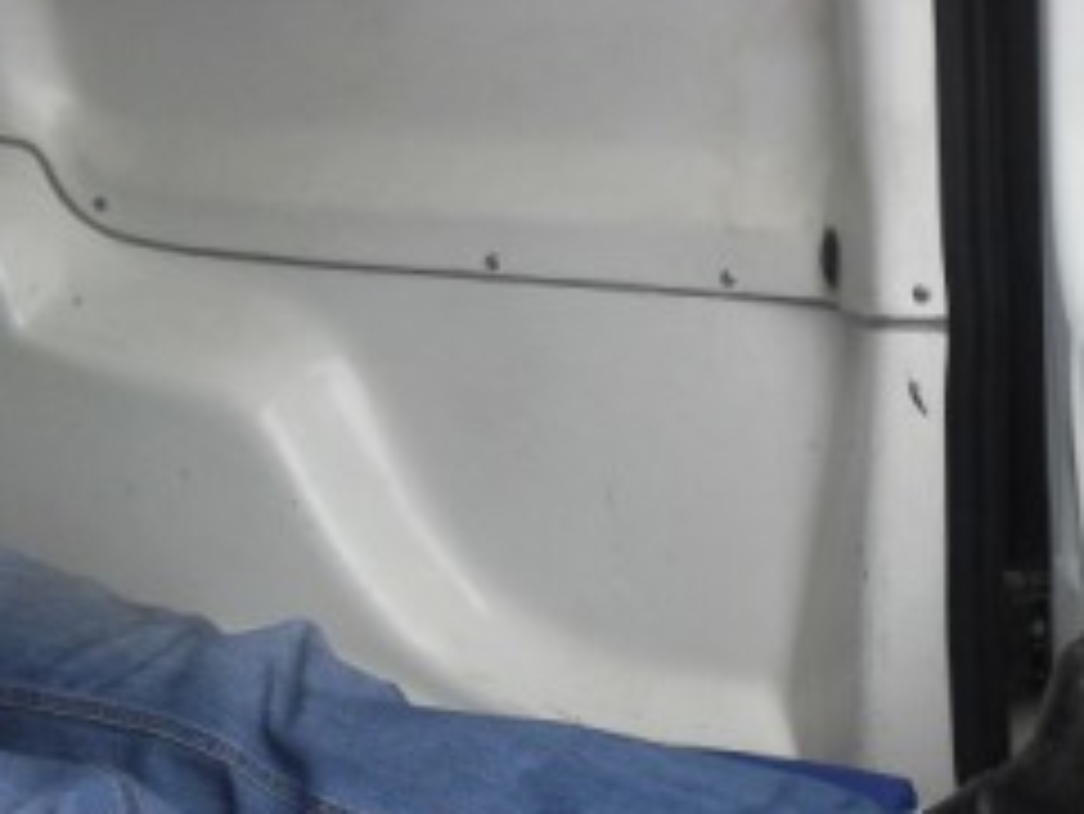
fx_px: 2036
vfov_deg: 22.0
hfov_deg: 28.8
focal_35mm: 65
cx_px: 954
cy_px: 751
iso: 100
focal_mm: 6.3
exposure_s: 1/180
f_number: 3.2
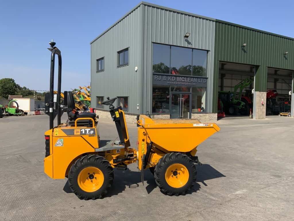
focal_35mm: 29
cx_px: 147
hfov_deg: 61.7
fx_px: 246
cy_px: 110
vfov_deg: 48.2
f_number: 1.8
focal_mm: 3
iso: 16
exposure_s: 1/2141
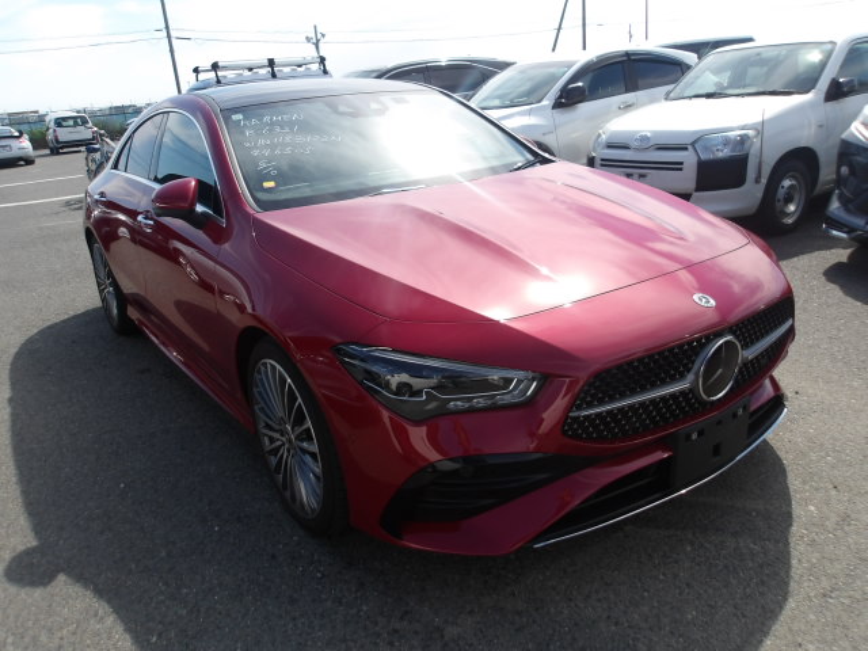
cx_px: 434
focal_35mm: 27
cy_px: 326
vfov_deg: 51.4
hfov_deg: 65.3
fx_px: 677
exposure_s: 1/985
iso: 100
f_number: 3
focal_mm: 4.9
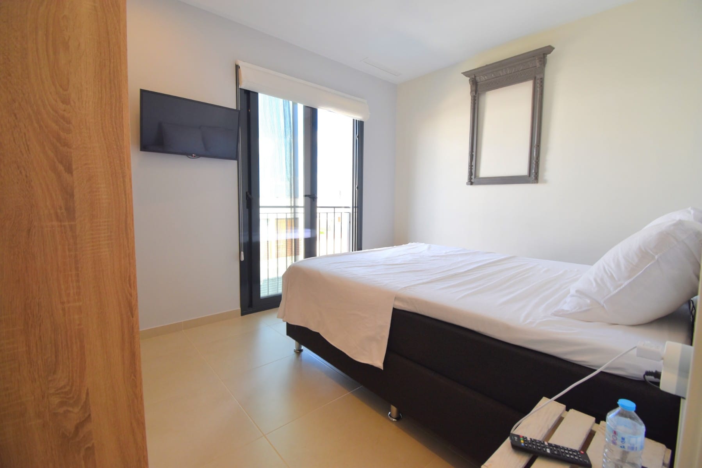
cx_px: 351
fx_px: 293
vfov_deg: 77.4
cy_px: 234
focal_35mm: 15
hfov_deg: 100.4
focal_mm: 10
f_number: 5.6
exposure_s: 1/125
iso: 250
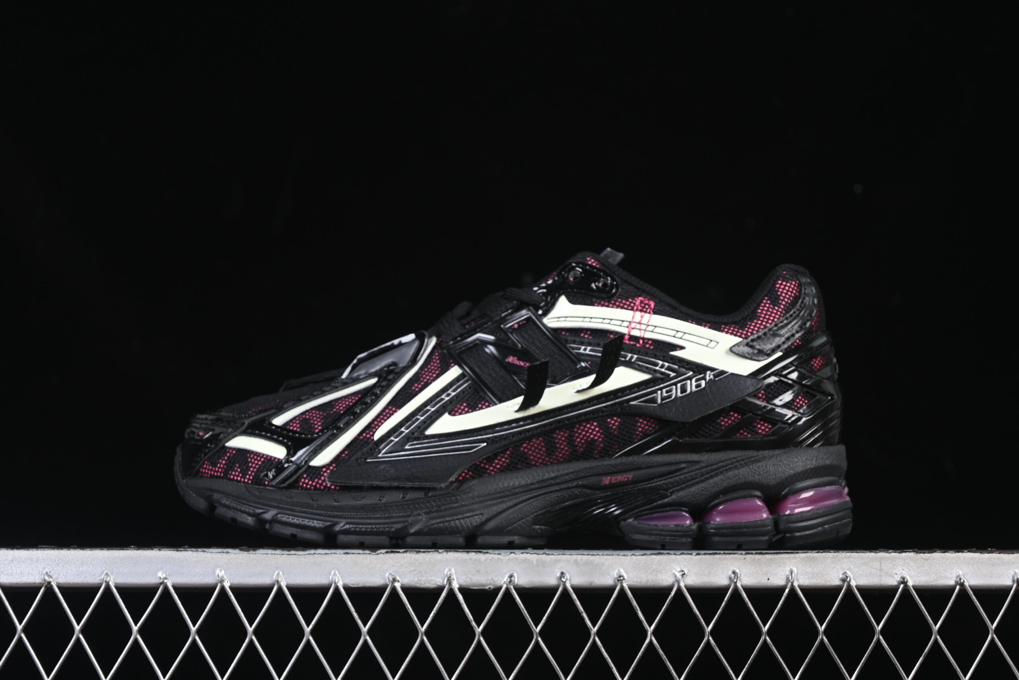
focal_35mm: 75
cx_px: 510
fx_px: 2123
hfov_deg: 27.0
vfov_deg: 18.2
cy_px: 340
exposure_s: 1/60
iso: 160
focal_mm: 50
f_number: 6.3
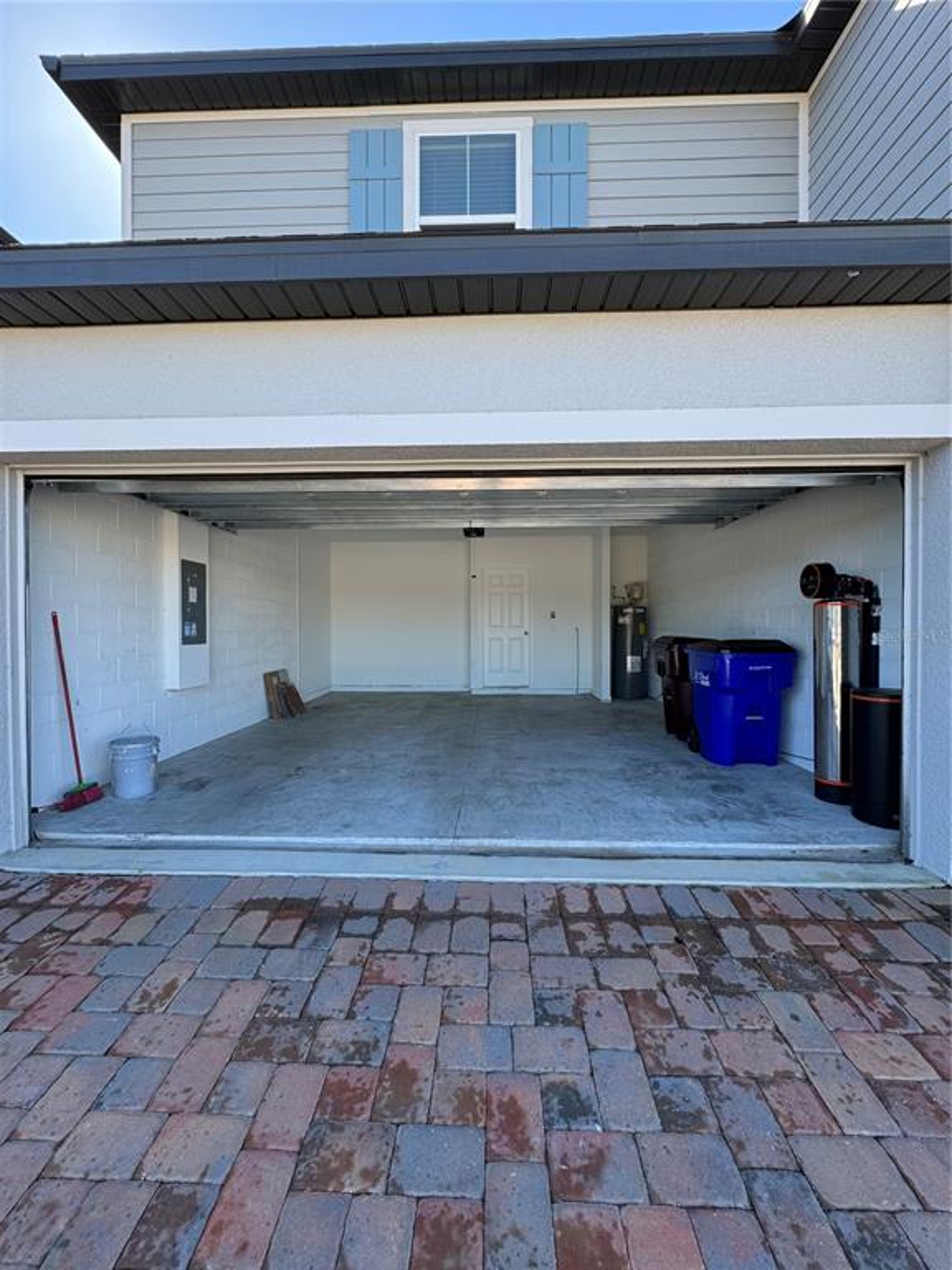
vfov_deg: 102.1
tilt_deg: -0.6
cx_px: 476
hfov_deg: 85.7
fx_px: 513
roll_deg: +0.6
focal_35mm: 14
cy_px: 635
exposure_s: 1/253
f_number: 2.2
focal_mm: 2.22
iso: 40
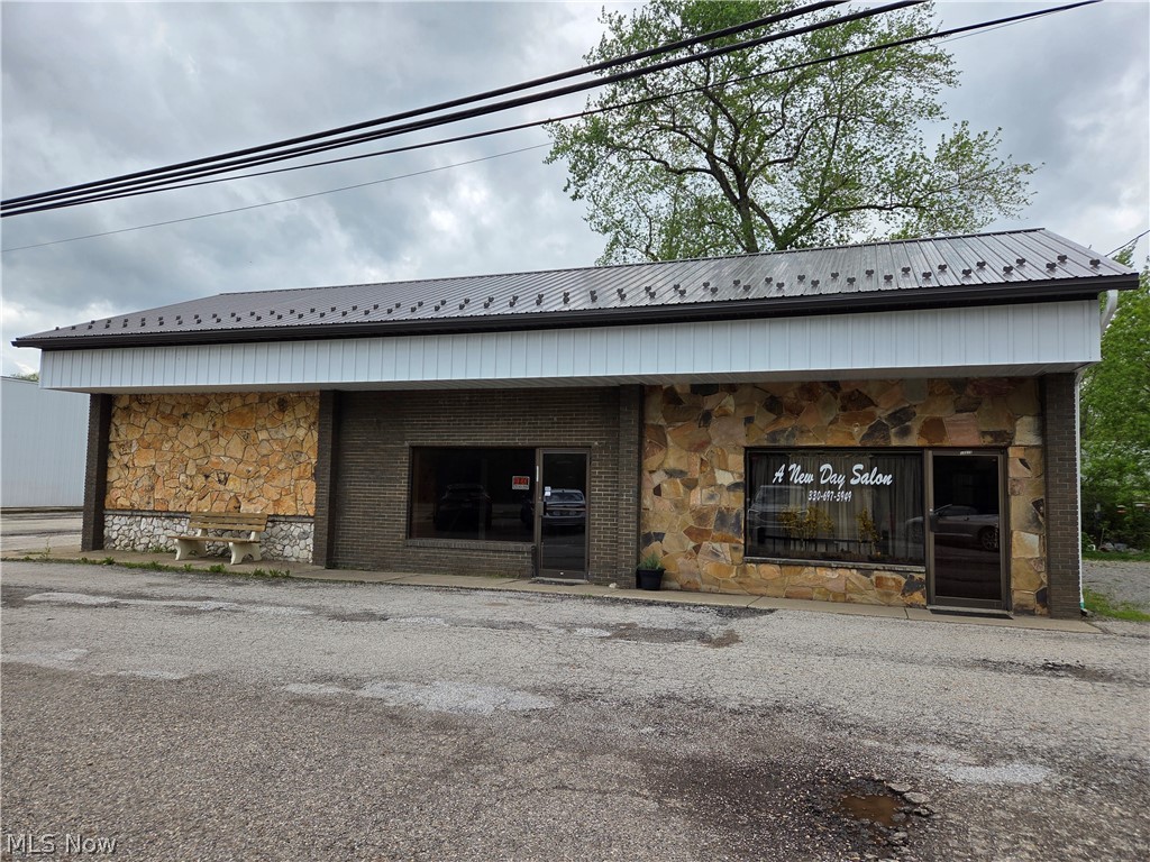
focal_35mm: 23
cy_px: 431
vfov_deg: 58.9
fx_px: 764
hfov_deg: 73.9
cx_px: 575
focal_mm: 5.4
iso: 80
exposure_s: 1/4274
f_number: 1.8
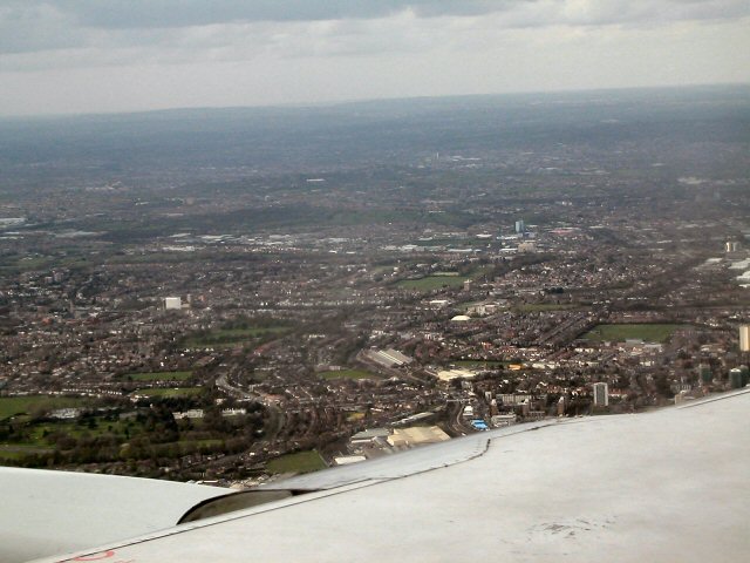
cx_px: 375
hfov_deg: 20.0
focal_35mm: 98
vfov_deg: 15.1
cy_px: 282
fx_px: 2123
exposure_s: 1/165
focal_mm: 14.9
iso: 100
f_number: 4.6
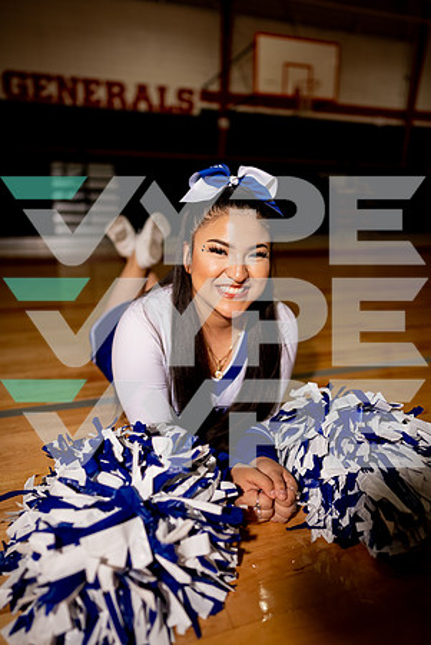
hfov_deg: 53.2
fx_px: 430
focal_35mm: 24
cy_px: 322
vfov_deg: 73.7
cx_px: 216
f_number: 1.4
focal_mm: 24
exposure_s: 1/800
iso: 100
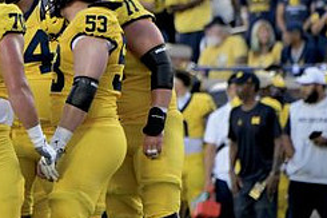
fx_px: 6662
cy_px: 141
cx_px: -41
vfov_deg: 1.9
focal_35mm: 734
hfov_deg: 2.8
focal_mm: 310
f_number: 5.6
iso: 3200
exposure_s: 1/1000
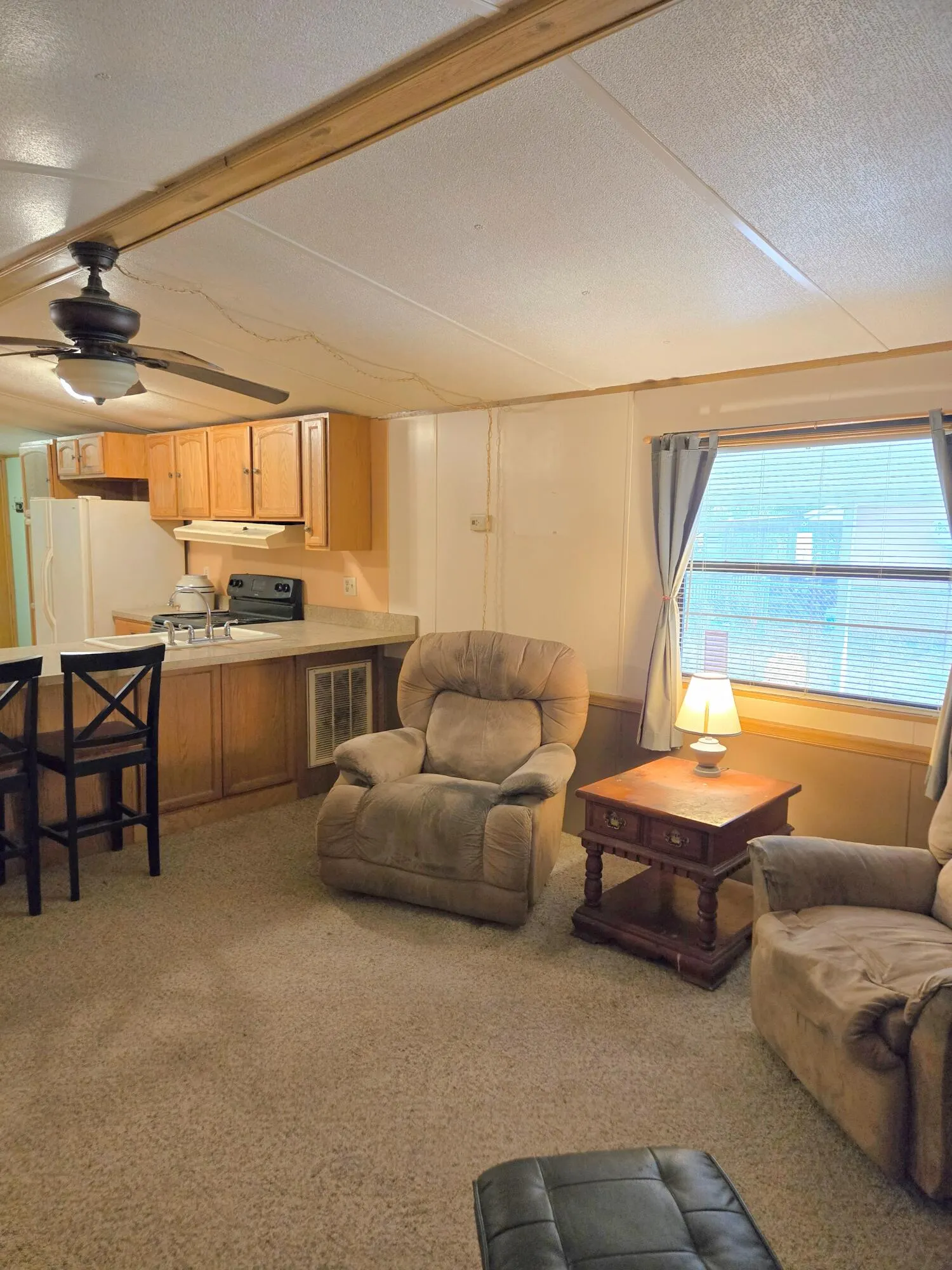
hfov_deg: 58.9
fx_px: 843
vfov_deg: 73.9
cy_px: 635
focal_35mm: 23
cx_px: 476
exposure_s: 1/120
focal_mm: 5.4
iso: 400
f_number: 1.8
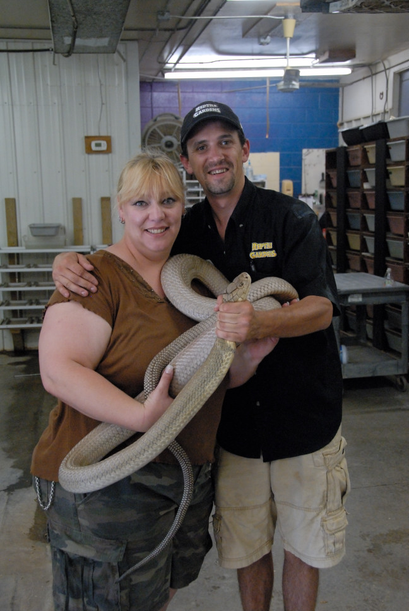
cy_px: 306
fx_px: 688
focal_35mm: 40
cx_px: 204
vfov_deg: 47.9
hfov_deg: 33.1
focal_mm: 27
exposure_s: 1/100
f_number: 5.6
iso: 1600
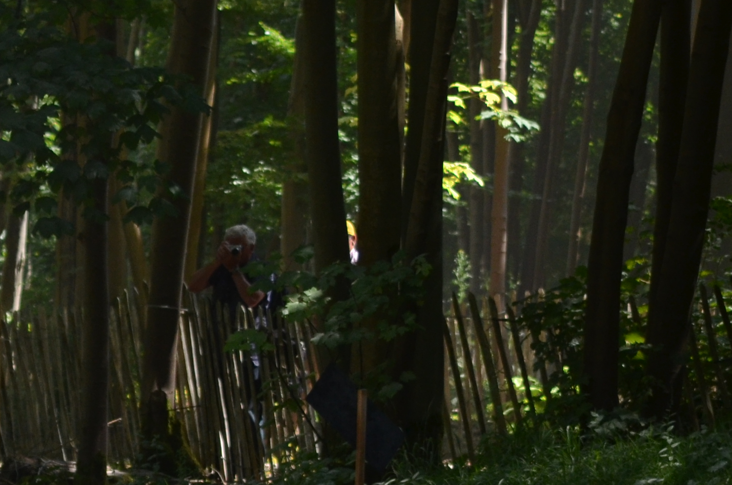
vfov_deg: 3.9
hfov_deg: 5.9
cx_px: -203
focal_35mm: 345
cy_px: 710
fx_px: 6999
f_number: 4.5
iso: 400
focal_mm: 70
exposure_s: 1/1250
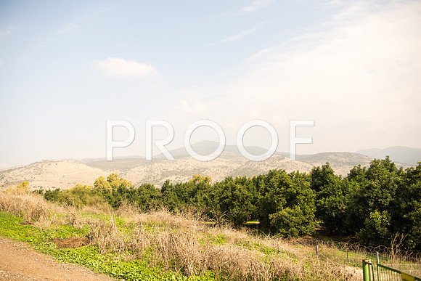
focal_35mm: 32
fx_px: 374
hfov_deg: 58.7
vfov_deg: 41.1
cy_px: 140
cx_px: 210
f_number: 2.8
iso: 100
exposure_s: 1/1250
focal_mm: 32
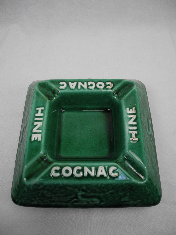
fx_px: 190
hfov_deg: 49.7
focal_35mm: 28
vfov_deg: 63.4
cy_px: 118
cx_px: 88
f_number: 2.8
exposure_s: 1/136
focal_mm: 6
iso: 100
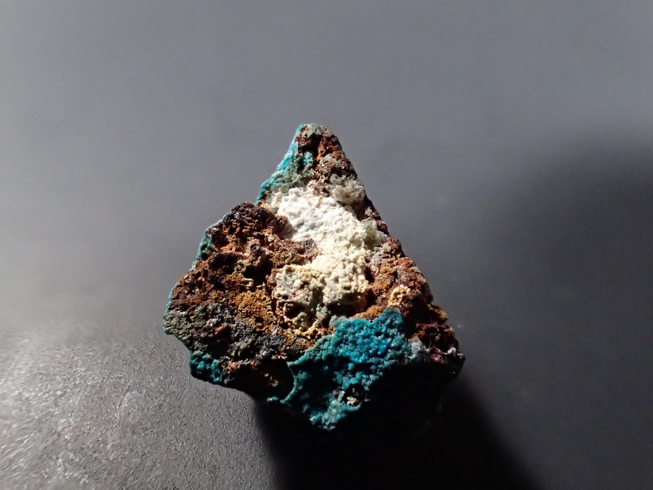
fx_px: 566
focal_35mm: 30
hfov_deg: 60.0
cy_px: 245
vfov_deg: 46.8
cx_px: 326
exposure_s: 1/50
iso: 800
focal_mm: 5.5
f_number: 3.2
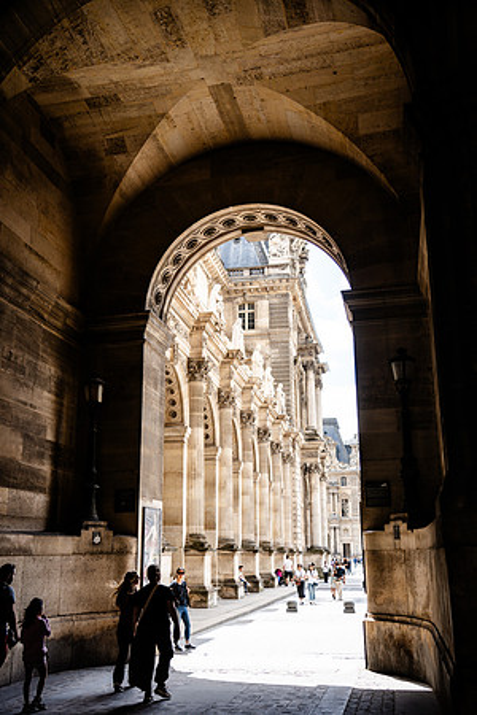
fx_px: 735
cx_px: 238
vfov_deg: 51.9
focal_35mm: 37
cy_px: 358
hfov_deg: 35.9
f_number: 4
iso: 160
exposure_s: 1/500
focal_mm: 37
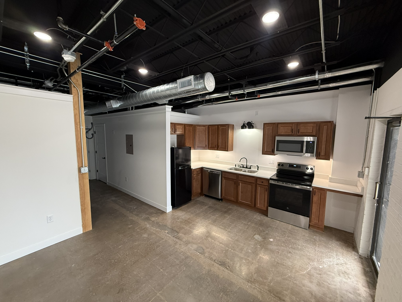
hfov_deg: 102.1
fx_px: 163
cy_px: 151
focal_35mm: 14
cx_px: 201
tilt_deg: -5.2
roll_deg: -0.7
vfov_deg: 85.7
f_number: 2.2
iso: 250
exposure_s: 1/120
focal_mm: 2.22
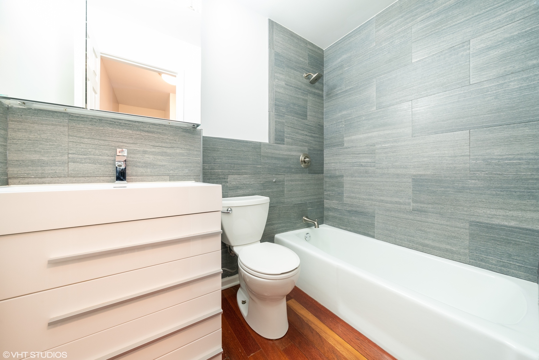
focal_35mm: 12
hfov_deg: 112.6
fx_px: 180
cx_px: 270
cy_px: 180
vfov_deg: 90.0
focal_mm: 12
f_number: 8
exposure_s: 1/4
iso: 800
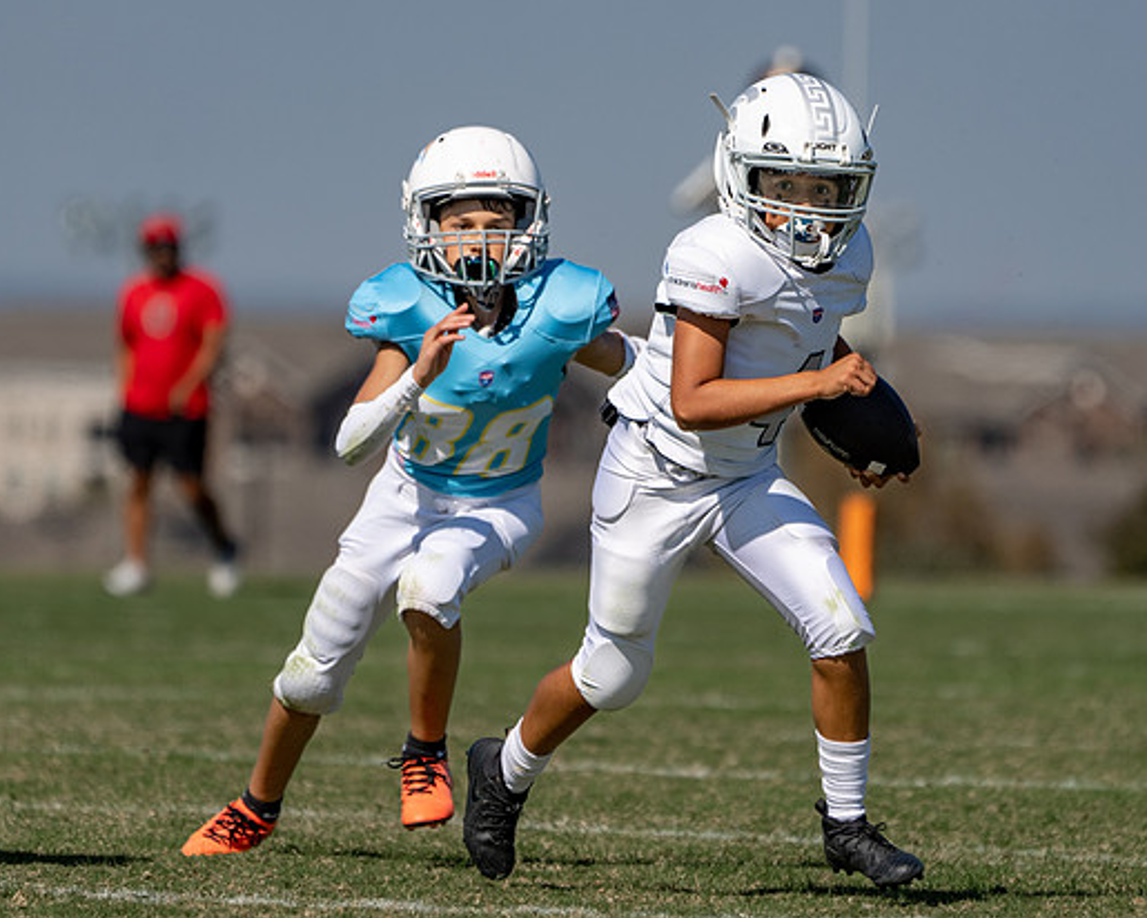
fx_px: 21624
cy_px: 406
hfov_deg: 3.0
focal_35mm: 637
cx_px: 691
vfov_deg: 2.4
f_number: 5.6
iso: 100
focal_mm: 400
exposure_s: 1/1600
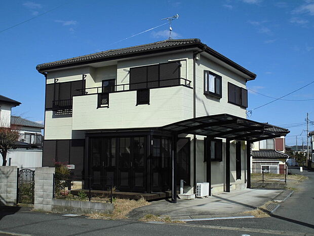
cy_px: 118
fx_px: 390
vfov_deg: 33.6
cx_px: 157
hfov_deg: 43.9
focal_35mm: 43
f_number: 4.5
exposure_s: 1/640
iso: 100
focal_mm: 7.8
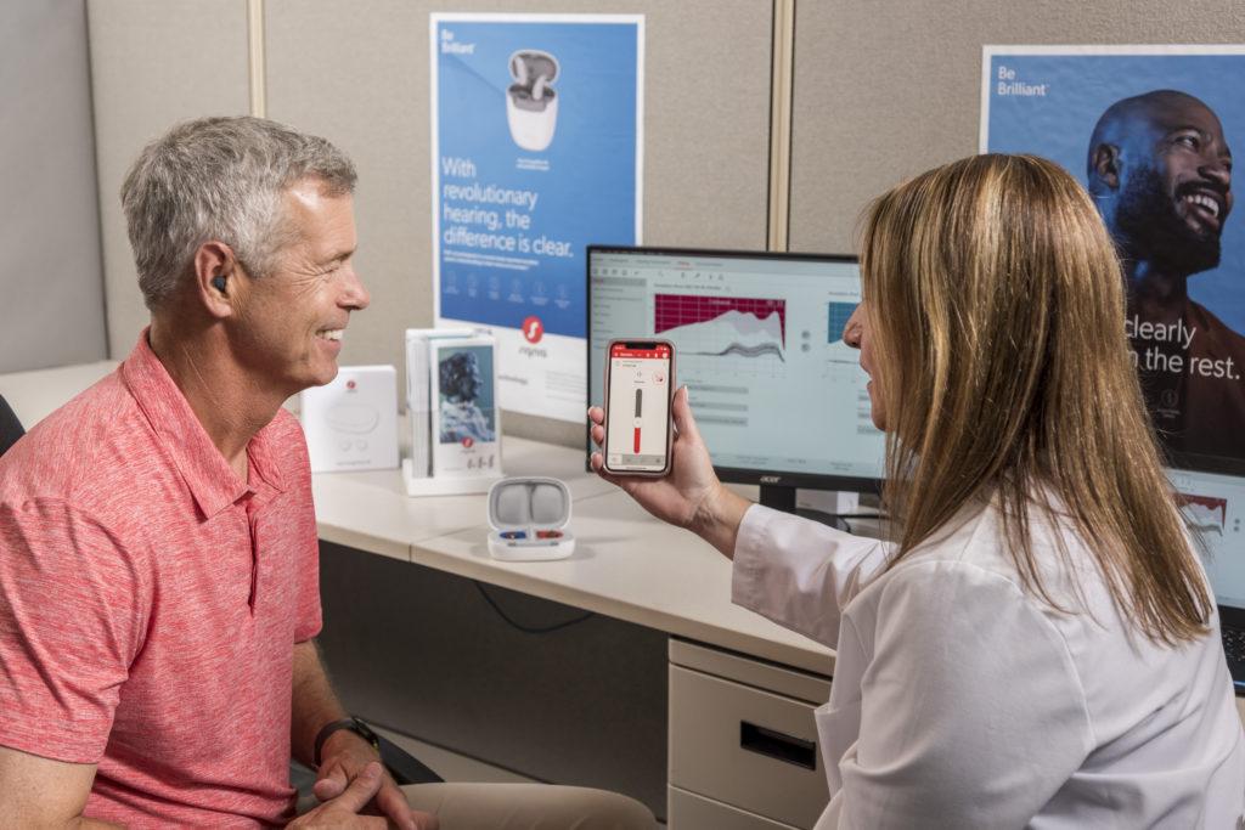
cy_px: 415
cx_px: 622
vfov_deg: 24.6
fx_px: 1902
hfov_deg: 36.2
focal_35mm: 55
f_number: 5
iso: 100
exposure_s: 1/20
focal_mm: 55
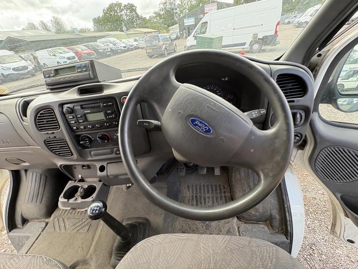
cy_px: 134
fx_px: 145
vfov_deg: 85.7
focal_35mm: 14
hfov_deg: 102.1
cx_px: 179
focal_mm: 2.22
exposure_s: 1/99
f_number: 2.2
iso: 200
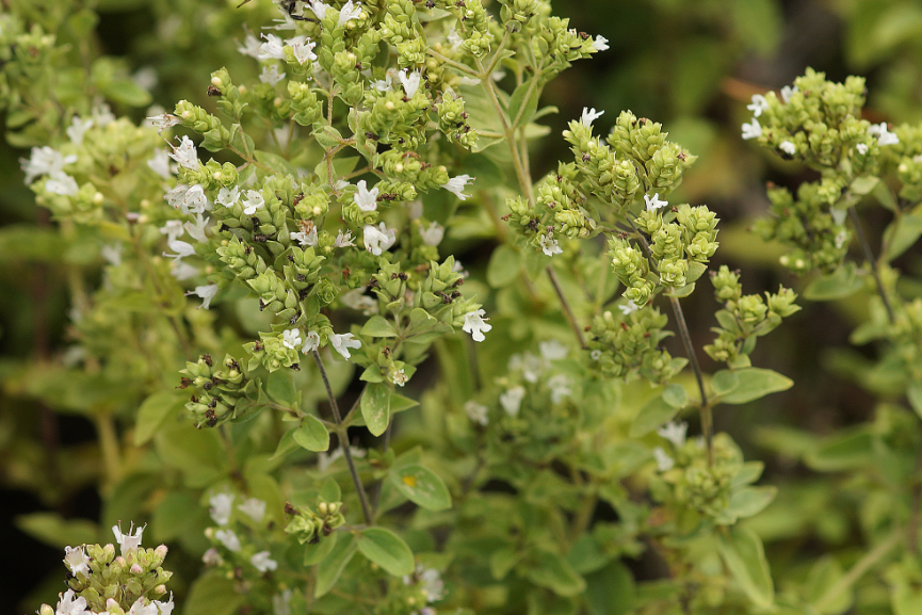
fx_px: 5328
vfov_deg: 6.6
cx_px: 411
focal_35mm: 208
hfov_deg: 9.9
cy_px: 264
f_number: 5
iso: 160
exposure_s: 1/160
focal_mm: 100
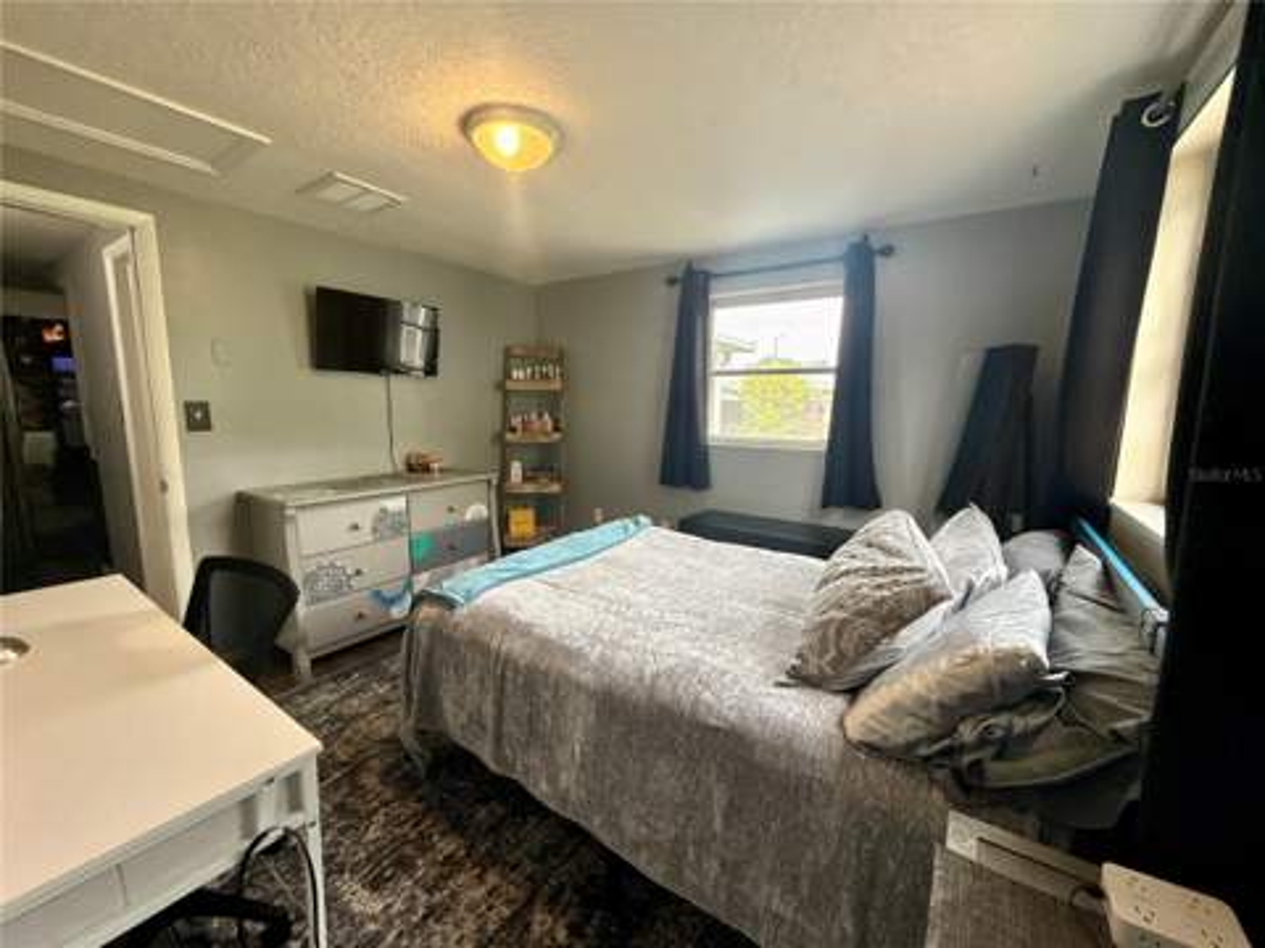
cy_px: 474
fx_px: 512
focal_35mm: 14
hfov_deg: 102.1
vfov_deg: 85.7
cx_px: 632
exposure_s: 1/99
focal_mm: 2.22
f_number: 2.2
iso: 250
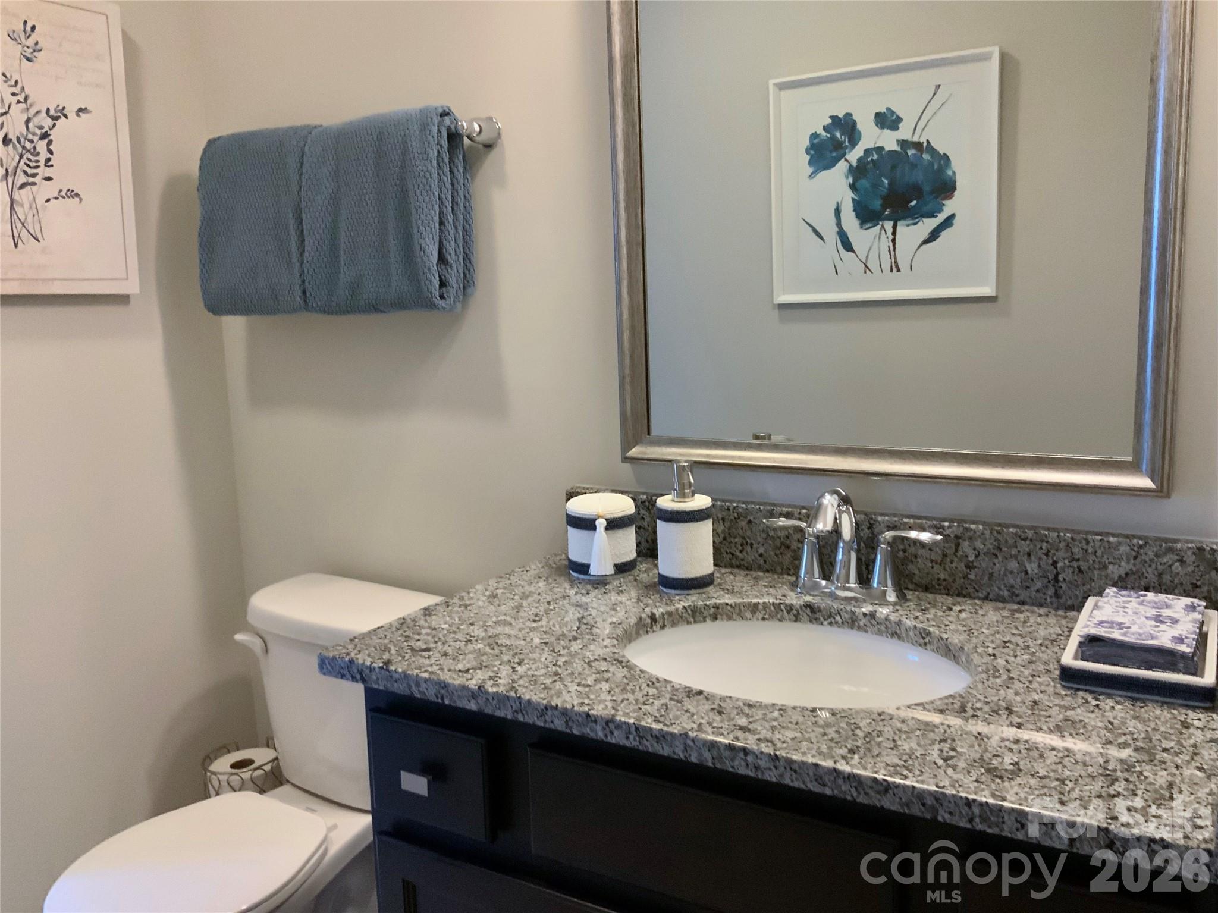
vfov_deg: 48.2
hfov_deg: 61.7
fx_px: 1020
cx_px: 609
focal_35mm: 29
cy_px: 456
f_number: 1.8
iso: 250
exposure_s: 1/40
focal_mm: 3
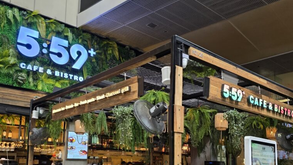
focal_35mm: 34
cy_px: 130
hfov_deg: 58.0
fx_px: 264
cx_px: 147
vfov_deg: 33.7
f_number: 1.7
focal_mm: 6.3
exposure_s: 1/100
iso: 100
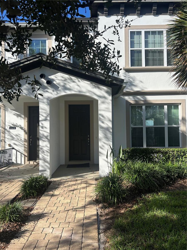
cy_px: 125
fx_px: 187
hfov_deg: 53.1
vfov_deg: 67.3
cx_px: 94
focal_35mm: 26
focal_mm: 5.7
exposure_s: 1/3165
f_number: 1.5
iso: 50
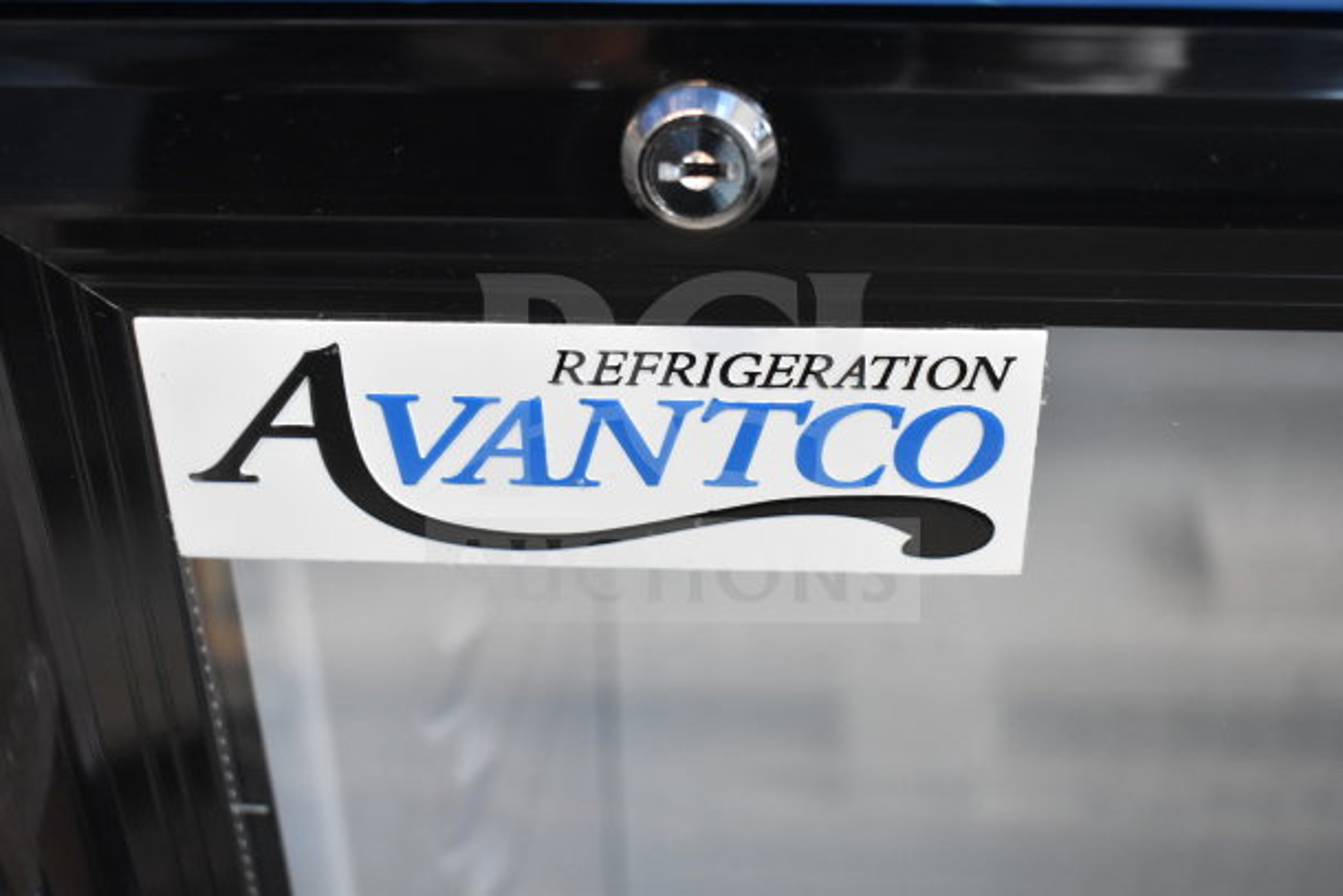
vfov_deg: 29.9
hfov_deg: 43.6
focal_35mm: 45
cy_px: 448
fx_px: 1679
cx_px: 672
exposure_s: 1/50
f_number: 4.2
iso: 2200
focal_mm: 30
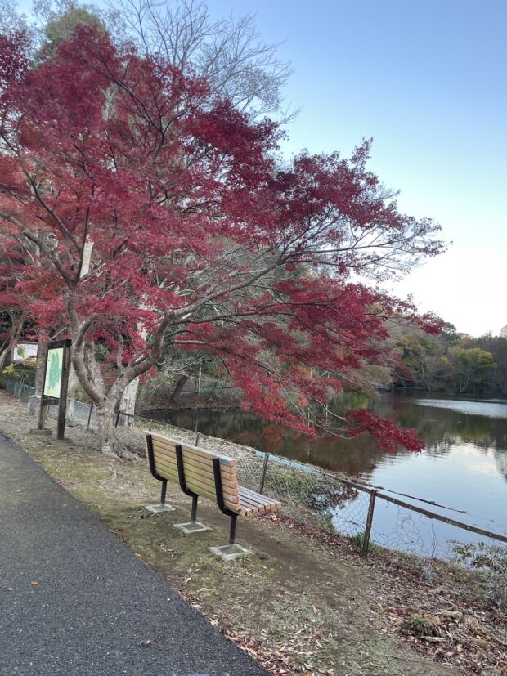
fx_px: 508
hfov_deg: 53.1
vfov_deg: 67.3
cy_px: 338
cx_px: 254
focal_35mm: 26
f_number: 1.6
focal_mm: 4.2
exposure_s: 1/121
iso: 64
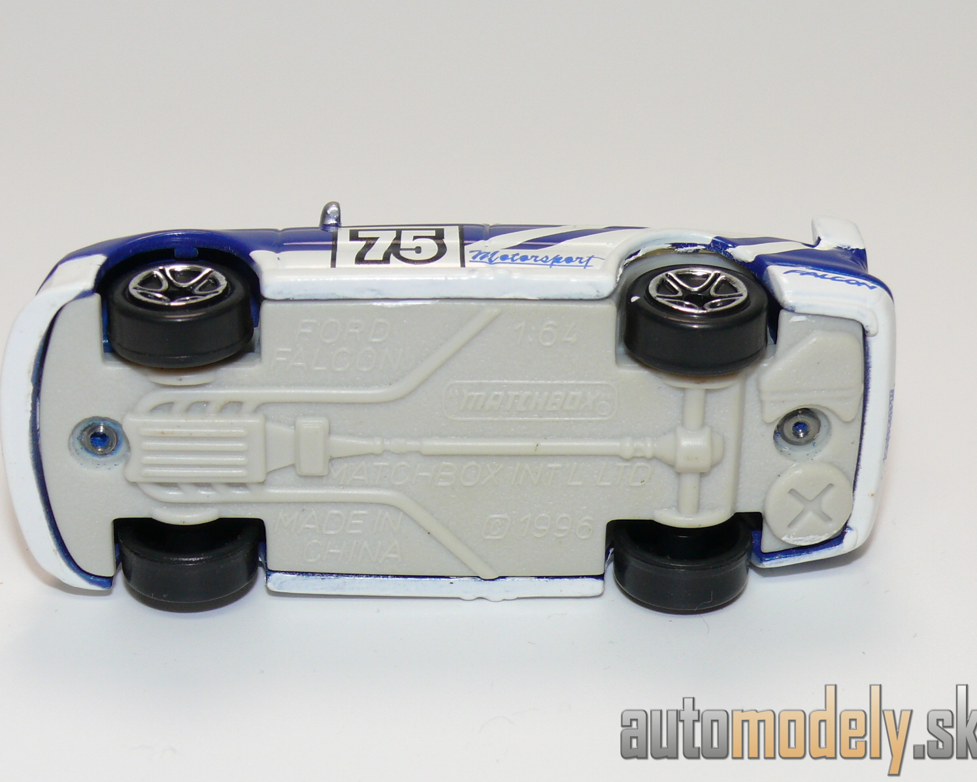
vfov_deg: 16.4
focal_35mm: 94
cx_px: 470
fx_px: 2718
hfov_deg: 20.4
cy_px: 392
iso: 100
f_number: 4
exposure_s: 1/30
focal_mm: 12.6
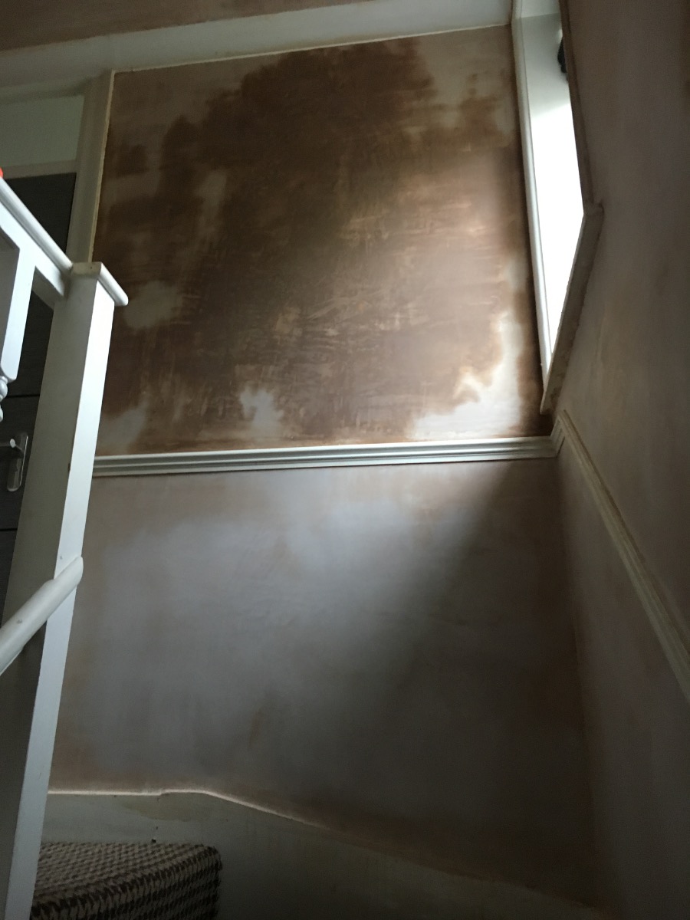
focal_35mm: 29
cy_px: 460
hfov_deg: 48.2
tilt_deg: +19.5
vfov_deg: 61.7
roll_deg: -2.1
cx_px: 345
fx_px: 771
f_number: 2.2
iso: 200
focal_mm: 4.15
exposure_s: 1/33
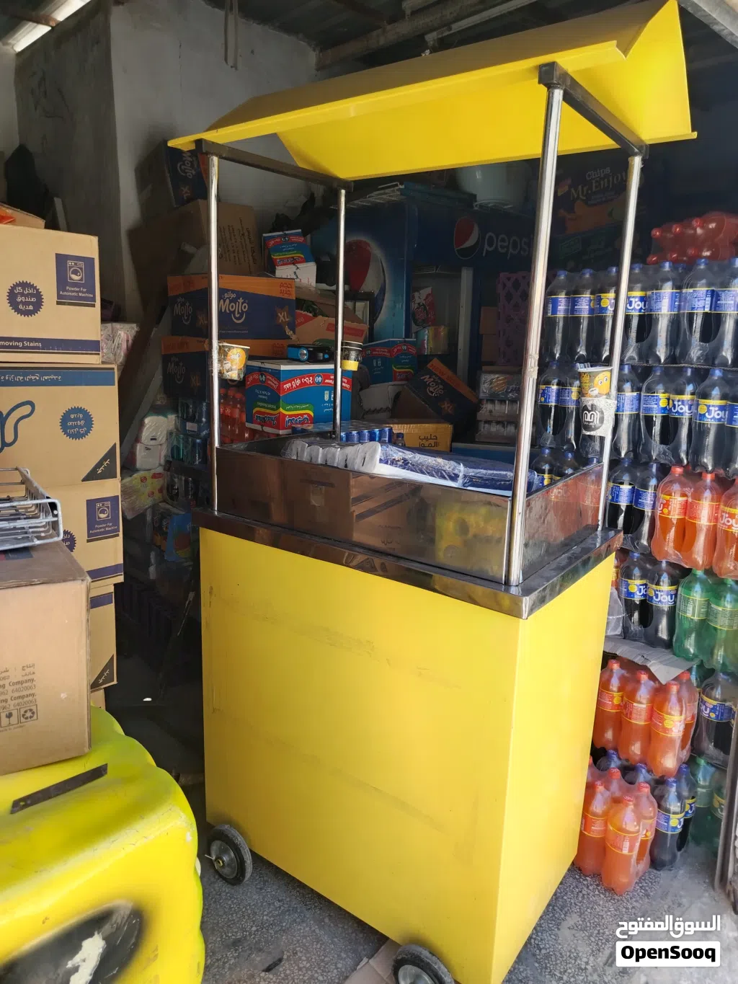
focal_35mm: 24
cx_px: 369
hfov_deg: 56.8
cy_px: 492
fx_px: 682
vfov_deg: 71.6
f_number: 1.75
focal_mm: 5.25
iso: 189
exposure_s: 1/100
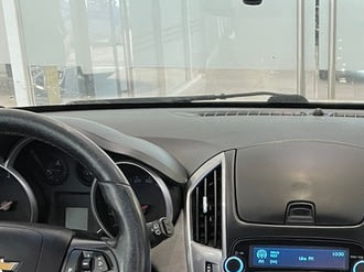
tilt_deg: -23.9
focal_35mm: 71
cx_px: 320
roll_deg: +1.0
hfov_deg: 26.6
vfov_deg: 19.6
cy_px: 319
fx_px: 746
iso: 320
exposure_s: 1/50
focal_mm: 4.2
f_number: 1.6
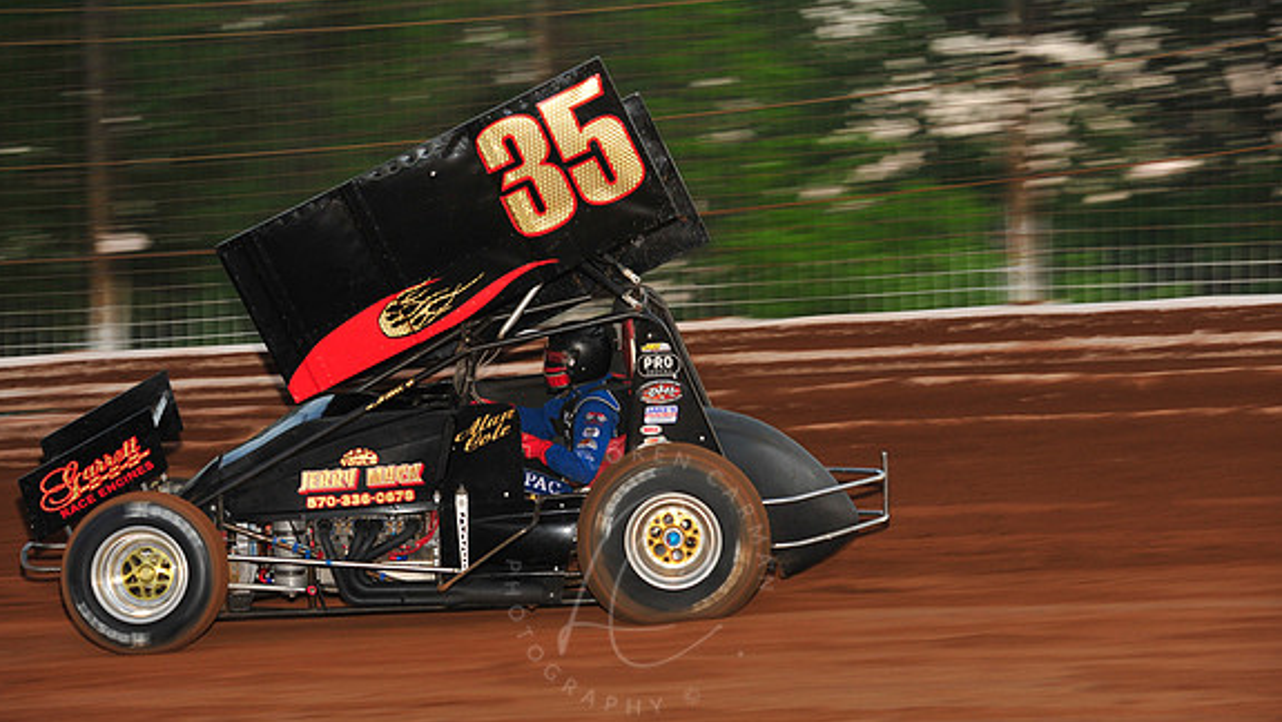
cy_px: 374
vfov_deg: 7.9
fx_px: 5203
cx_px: 638
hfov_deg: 14.0
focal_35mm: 153
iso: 800
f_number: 7.1
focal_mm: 145
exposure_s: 1/320
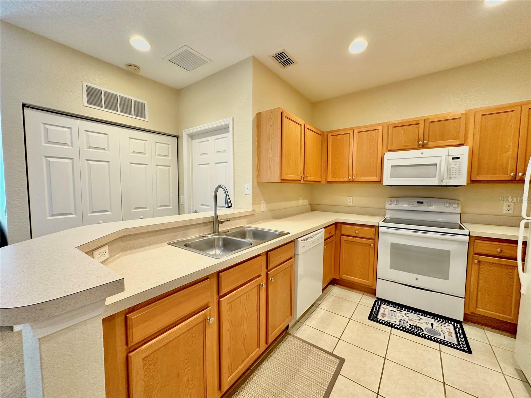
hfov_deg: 102.1
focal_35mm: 14
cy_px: 199
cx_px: 266
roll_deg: -0.1
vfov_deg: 85.7
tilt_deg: -2.7
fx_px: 215
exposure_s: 1/60
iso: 250
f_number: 2.2
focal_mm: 2.22
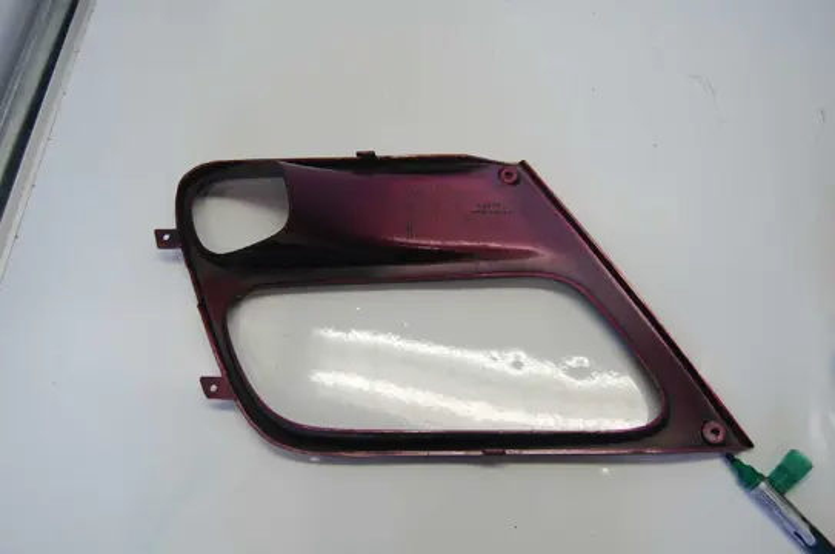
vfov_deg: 39.8
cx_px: 418
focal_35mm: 33
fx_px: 764
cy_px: 277
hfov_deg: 57.3
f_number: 5
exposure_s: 1/100
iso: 400
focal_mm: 22
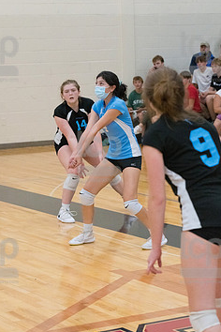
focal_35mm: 117
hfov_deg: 11.7
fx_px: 1077
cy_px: 157
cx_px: 99
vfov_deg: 17.5
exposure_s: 1/1000
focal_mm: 92
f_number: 4.5
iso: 6400
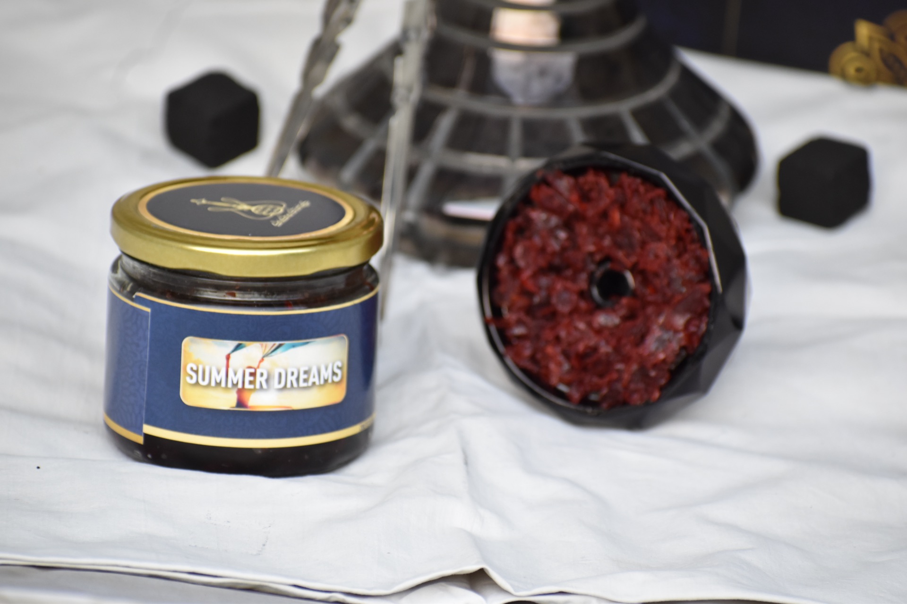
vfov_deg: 3.8
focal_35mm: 360
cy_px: 302
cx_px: 454
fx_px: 9069
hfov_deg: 5.7
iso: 800
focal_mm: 240
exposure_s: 1/160
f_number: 6
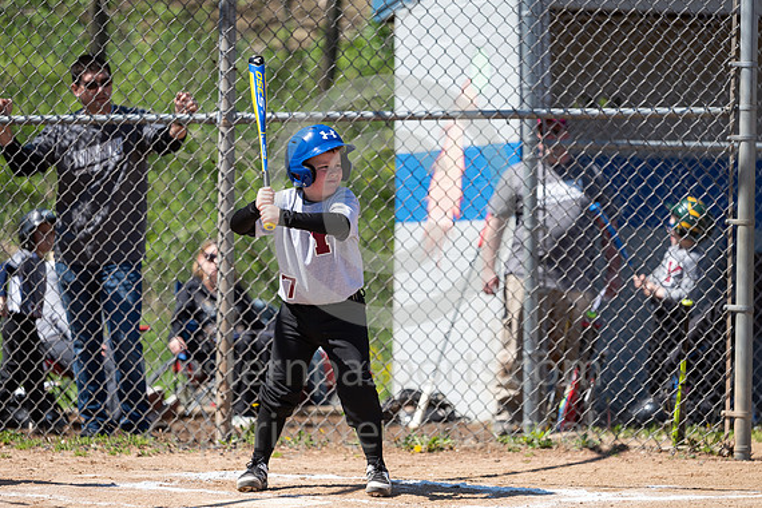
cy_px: 252
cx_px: 376
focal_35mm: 178
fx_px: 3767
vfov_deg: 7.7
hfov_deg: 11.5
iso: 200
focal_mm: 175
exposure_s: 1/2500
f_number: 3.2
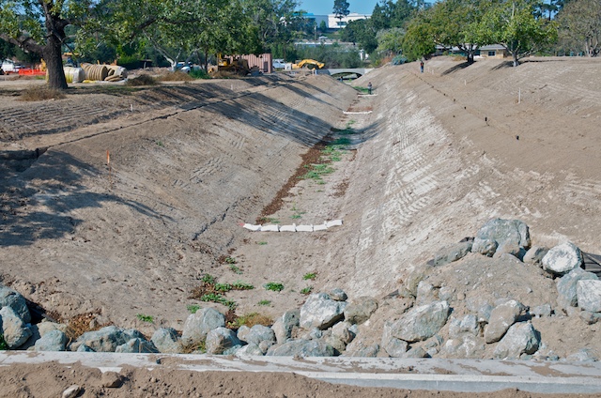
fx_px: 775
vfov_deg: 28.8
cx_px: 300
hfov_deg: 42.4
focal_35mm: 46
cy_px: 199
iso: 250
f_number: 6.3
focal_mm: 31
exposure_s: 1/80
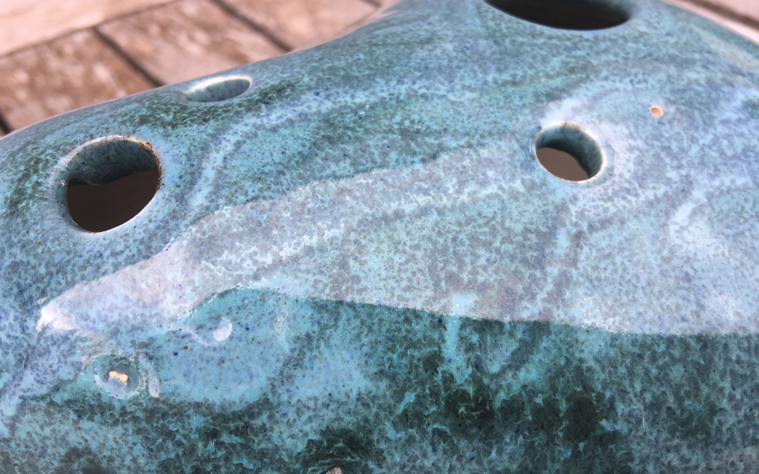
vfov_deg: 40.6
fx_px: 641
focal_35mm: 31
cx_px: 380
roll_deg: +1.2
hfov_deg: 61.2
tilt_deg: -42.1
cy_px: 236
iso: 25
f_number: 2.2
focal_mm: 4.15
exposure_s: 1/150
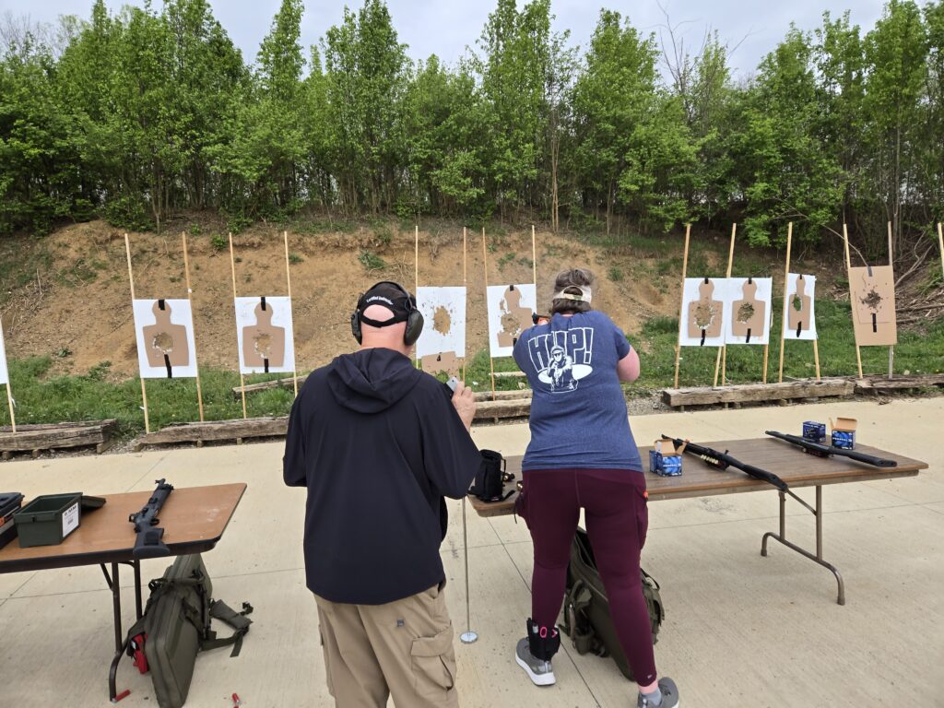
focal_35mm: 23
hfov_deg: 73.9
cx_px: 472
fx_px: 627
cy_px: 354
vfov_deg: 58.9
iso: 40
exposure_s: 1/180
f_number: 1.8
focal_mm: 5.4
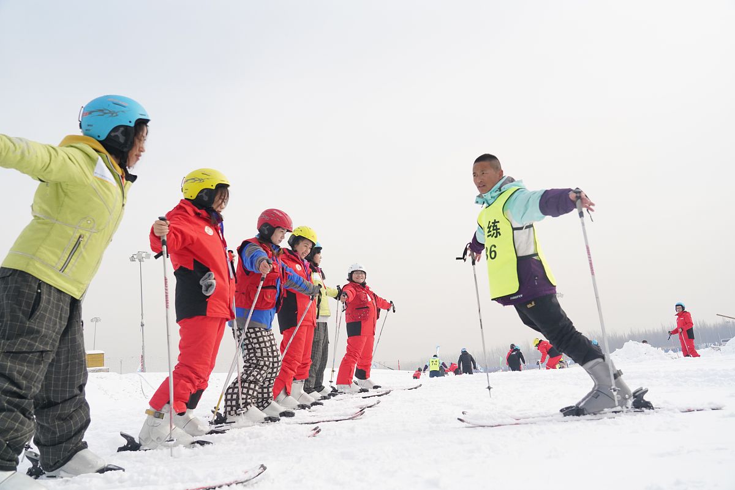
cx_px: 368
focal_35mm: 31
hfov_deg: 60.3
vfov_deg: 42.4
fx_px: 633
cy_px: 245
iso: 2500
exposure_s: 1/6400
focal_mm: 31
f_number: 5
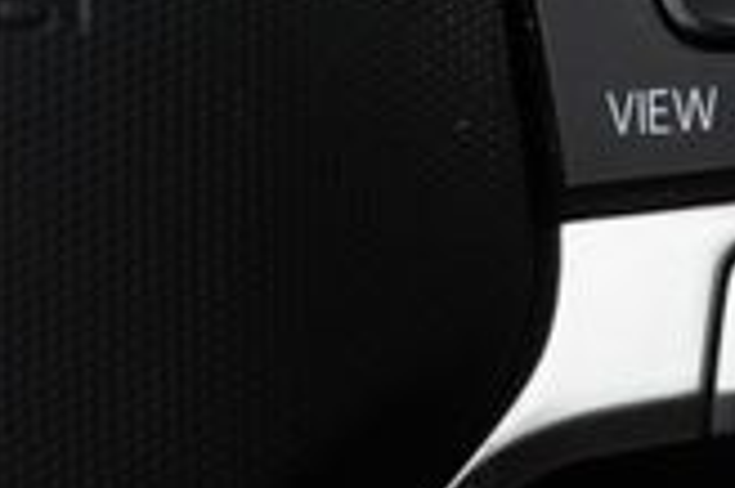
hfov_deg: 12.3
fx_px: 3345
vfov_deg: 8.3
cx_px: 883
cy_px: -74
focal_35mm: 164
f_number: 3.2
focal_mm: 28
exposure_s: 1/40
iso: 400
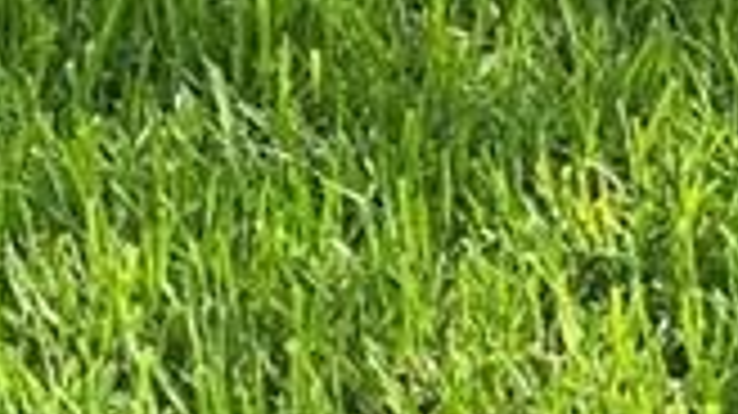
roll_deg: +1.4
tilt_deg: -15.1
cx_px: -364
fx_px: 4048
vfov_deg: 5.4
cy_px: -976
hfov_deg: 10.1
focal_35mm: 207
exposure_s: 1/631
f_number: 1.6
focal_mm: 5.1
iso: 50
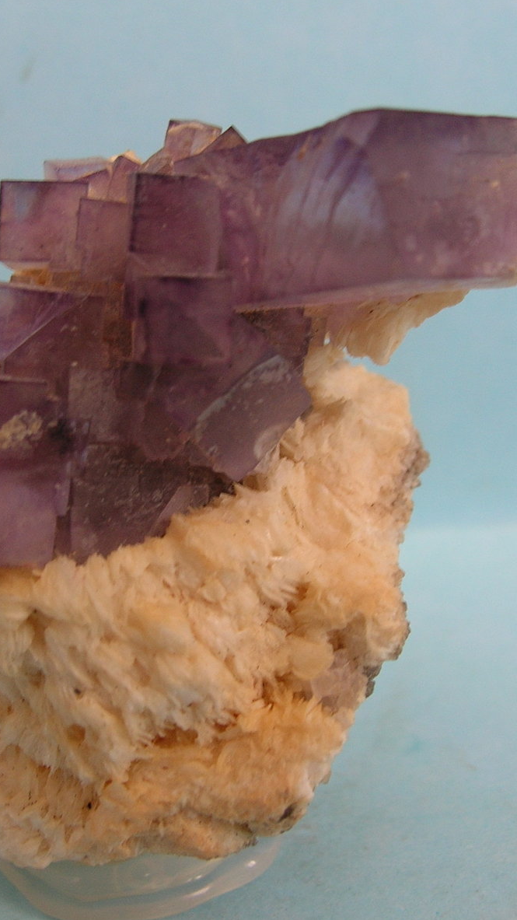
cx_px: 231
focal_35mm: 53
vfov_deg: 39.2
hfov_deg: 22.6
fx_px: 1292
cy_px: 456
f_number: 2.7
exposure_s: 1/9.2
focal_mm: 6
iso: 50
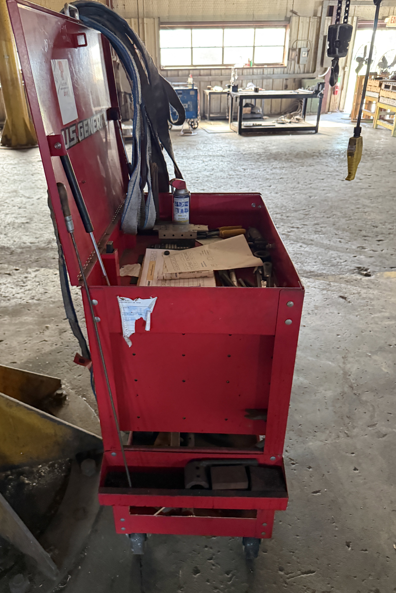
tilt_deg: -26.7
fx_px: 412
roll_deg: +0.3
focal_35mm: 25
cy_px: 296
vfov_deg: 71.5
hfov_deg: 51.2
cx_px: 178
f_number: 1.78
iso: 800
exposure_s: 1/46
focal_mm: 6.76
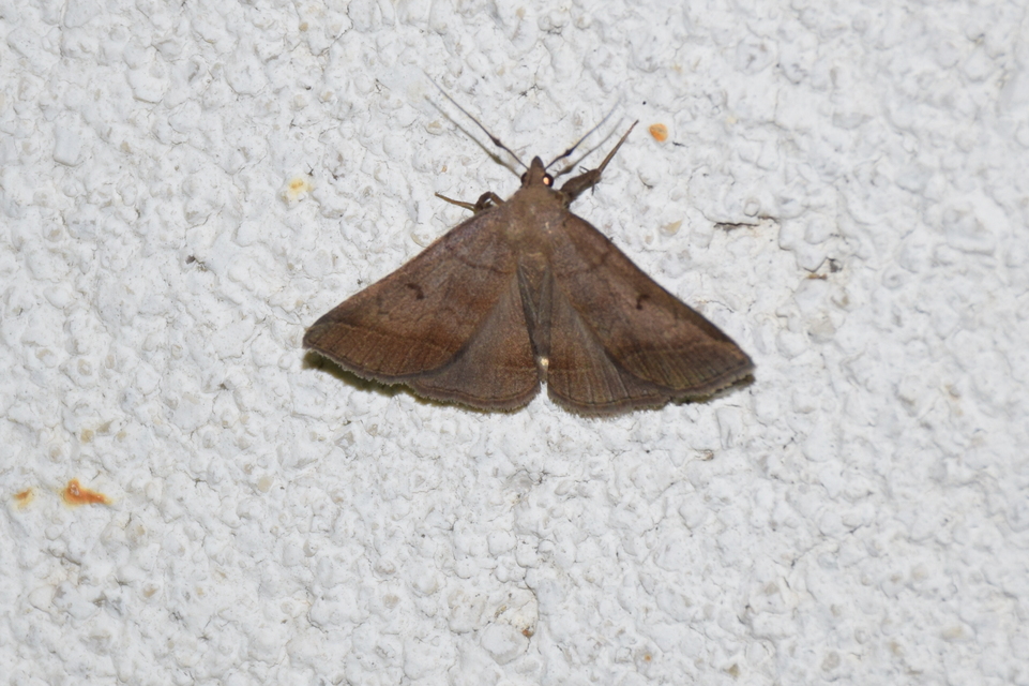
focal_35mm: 183
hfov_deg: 11.2
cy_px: 343
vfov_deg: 7.5
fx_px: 5229
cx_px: 514
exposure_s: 1/60
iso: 320
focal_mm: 122
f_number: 7.1
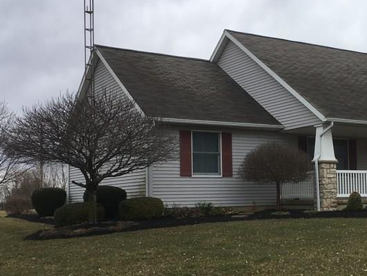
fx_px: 594
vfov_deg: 26.0
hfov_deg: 33.4
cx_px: 288
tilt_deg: +2.5
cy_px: 173
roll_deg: +1.2
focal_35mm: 56
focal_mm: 4.15
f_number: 2.2
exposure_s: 1/1148
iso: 25
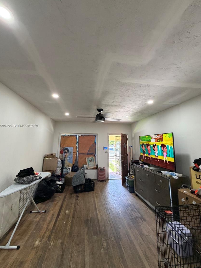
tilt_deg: +10.3
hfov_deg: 81.7
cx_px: 101
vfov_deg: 98.1
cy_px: 126
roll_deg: -0.8
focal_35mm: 15
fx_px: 116
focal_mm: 2.22
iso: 200
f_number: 2.2
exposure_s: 1/60
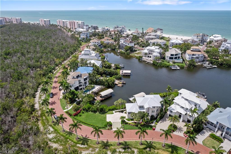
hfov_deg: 78.6
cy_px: 77
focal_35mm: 22
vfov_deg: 57.1
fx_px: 141
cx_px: 116
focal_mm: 8.38
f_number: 2.8
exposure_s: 1/2500
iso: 120
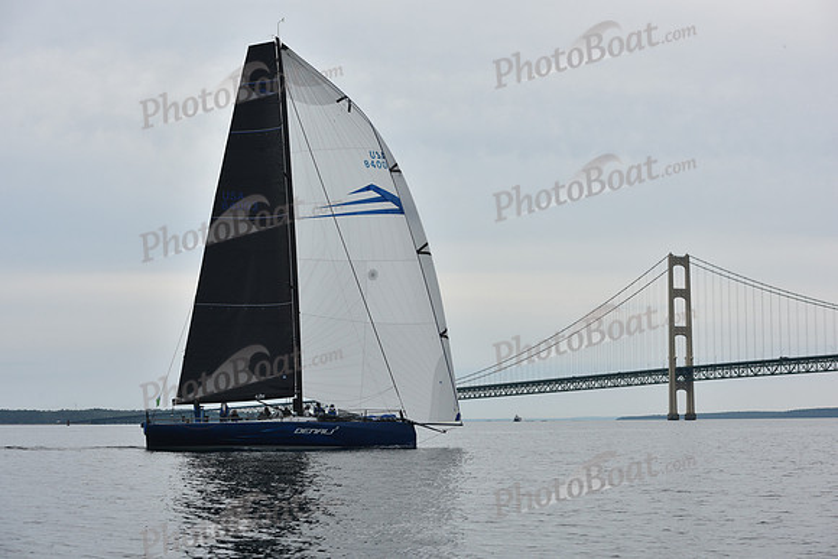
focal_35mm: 102
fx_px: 2375
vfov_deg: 13.4
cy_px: 280
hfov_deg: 20.0
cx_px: 419
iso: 250
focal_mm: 102
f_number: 8
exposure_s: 1/800
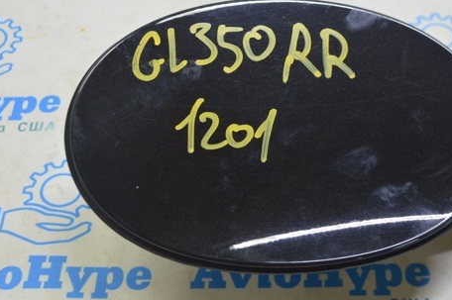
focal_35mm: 74
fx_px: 924
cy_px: 130
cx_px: 297
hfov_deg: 27.3
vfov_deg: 18.4
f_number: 5.6
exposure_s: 1/20
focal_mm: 35
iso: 400
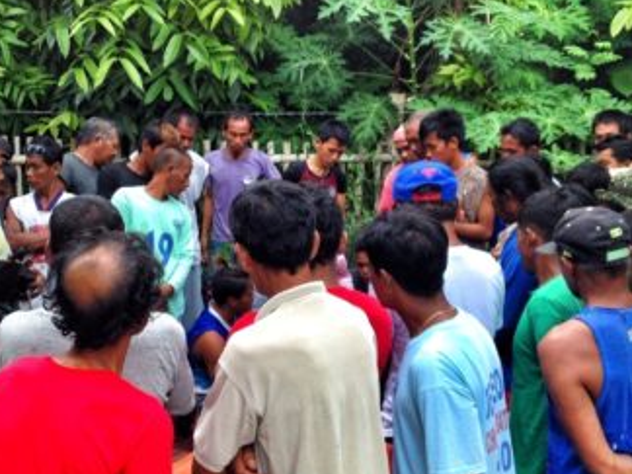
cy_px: 233
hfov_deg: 35.5
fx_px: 986
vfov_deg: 27.0
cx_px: 287
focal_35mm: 54
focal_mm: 4.28
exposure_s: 1/172
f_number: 2.4
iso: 50
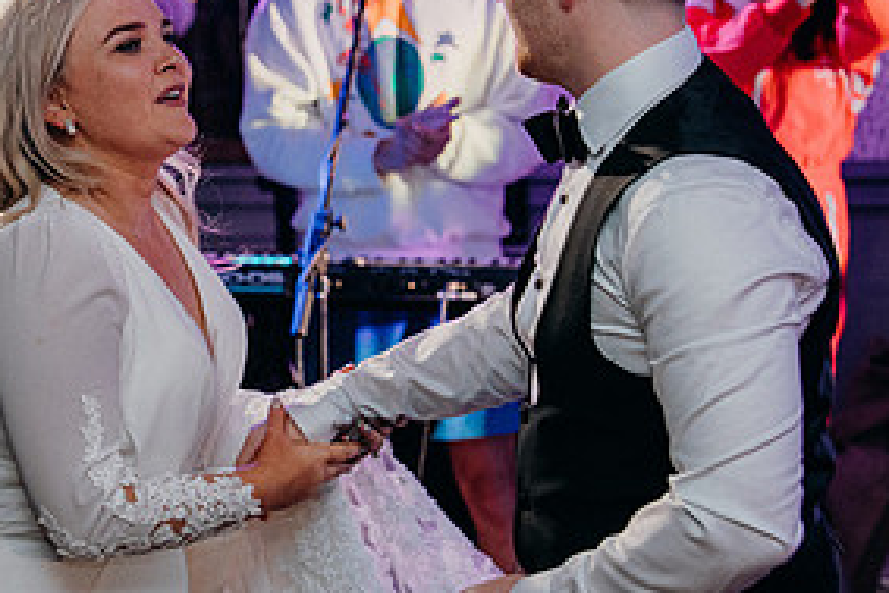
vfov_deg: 11.0
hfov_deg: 16.2
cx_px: 148
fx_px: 3088
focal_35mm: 125
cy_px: 384
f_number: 3.5
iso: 2500
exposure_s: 1/160
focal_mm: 61
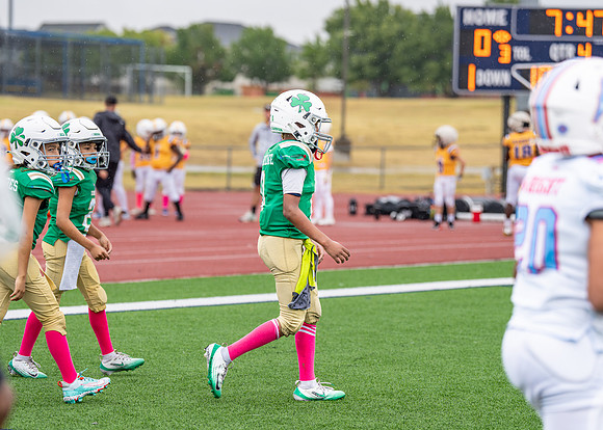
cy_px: 237
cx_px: 264
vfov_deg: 9.5
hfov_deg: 13.3
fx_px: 2595
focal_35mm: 152
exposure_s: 1/1000
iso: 400
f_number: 2.8
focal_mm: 118
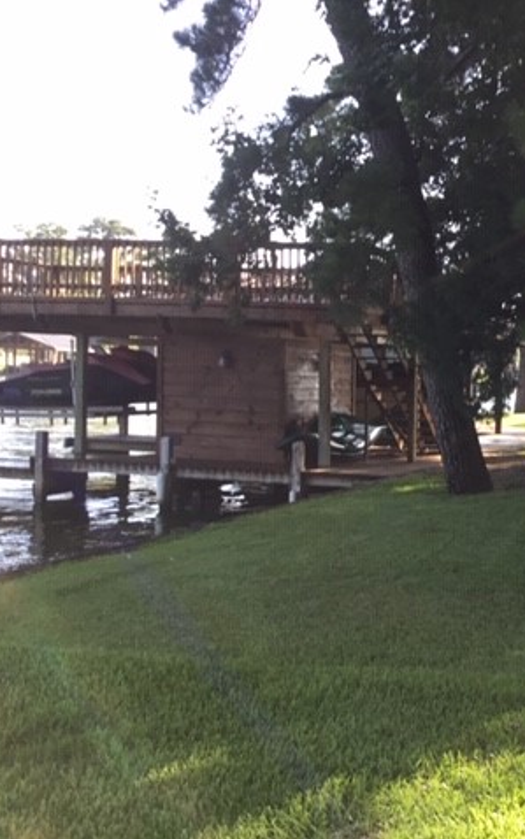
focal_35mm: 44
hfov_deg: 27.6
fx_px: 1007
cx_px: 521
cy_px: 420
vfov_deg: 45.3
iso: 25
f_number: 2.4
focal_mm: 3.3
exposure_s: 1/120
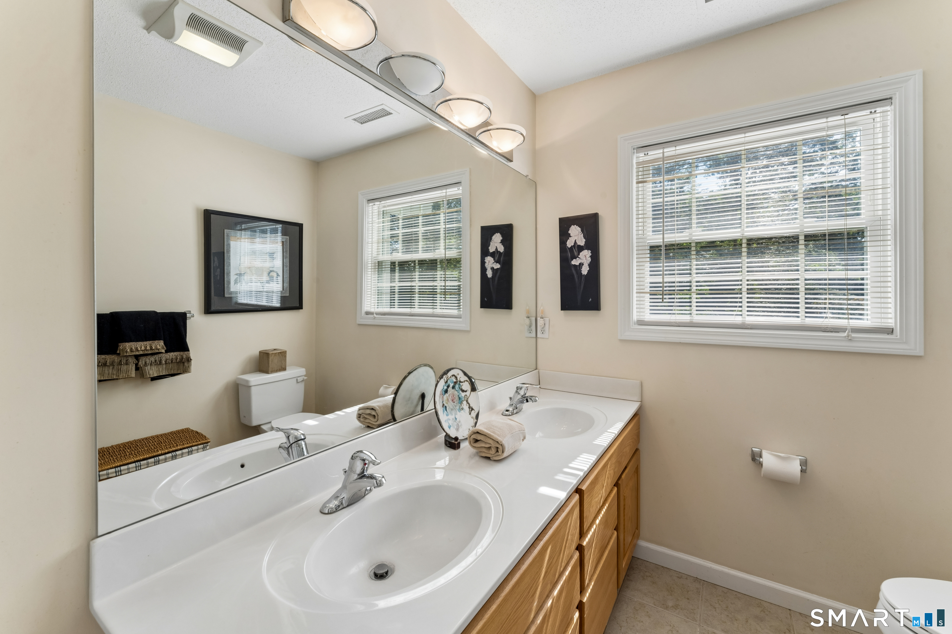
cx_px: 476
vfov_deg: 81.2
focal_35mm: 14
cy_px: 317
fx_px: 370
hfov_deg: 104.3
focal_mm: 14
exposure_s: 1/40
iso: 400
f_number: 13
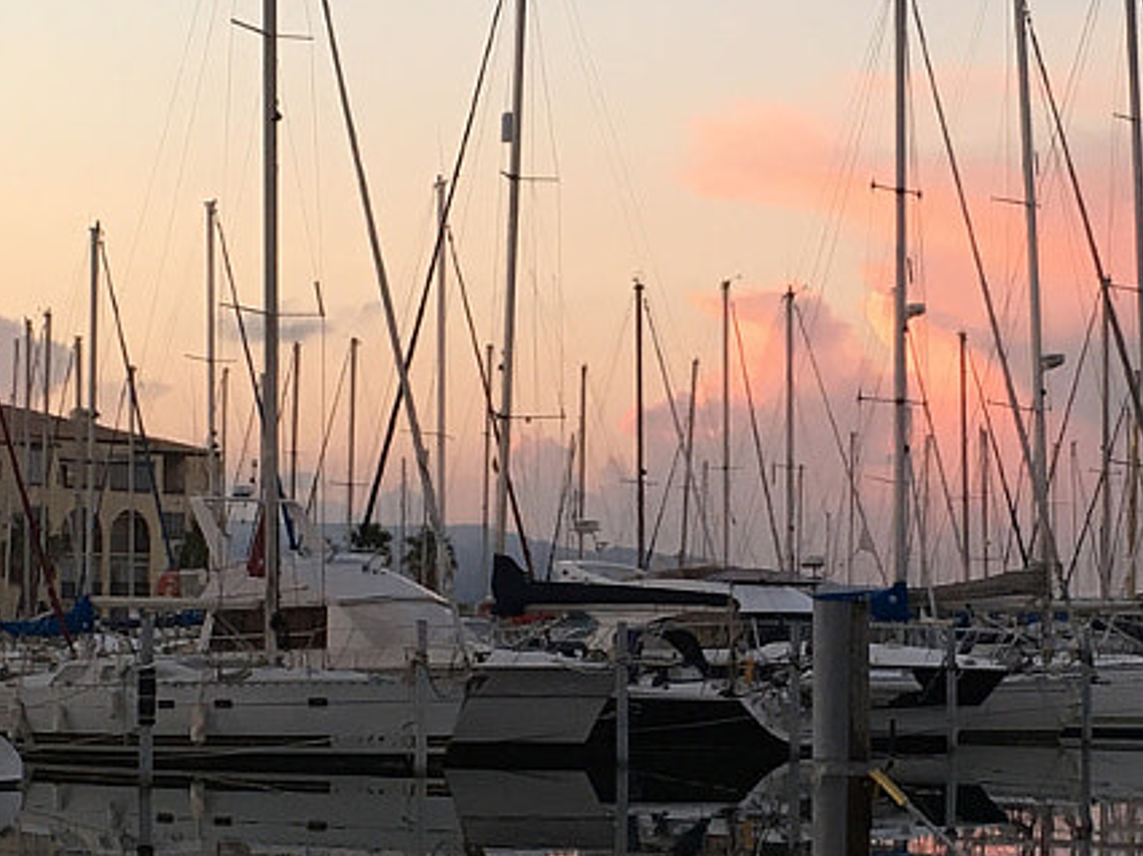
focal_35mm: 109
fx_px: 3597
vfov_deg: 13.5
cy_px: 596
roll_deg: -0.4
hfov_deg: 18.0
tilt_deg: +0.4
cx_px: 649
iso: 25
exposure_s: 1/33
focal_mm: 4.15
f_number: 2.2
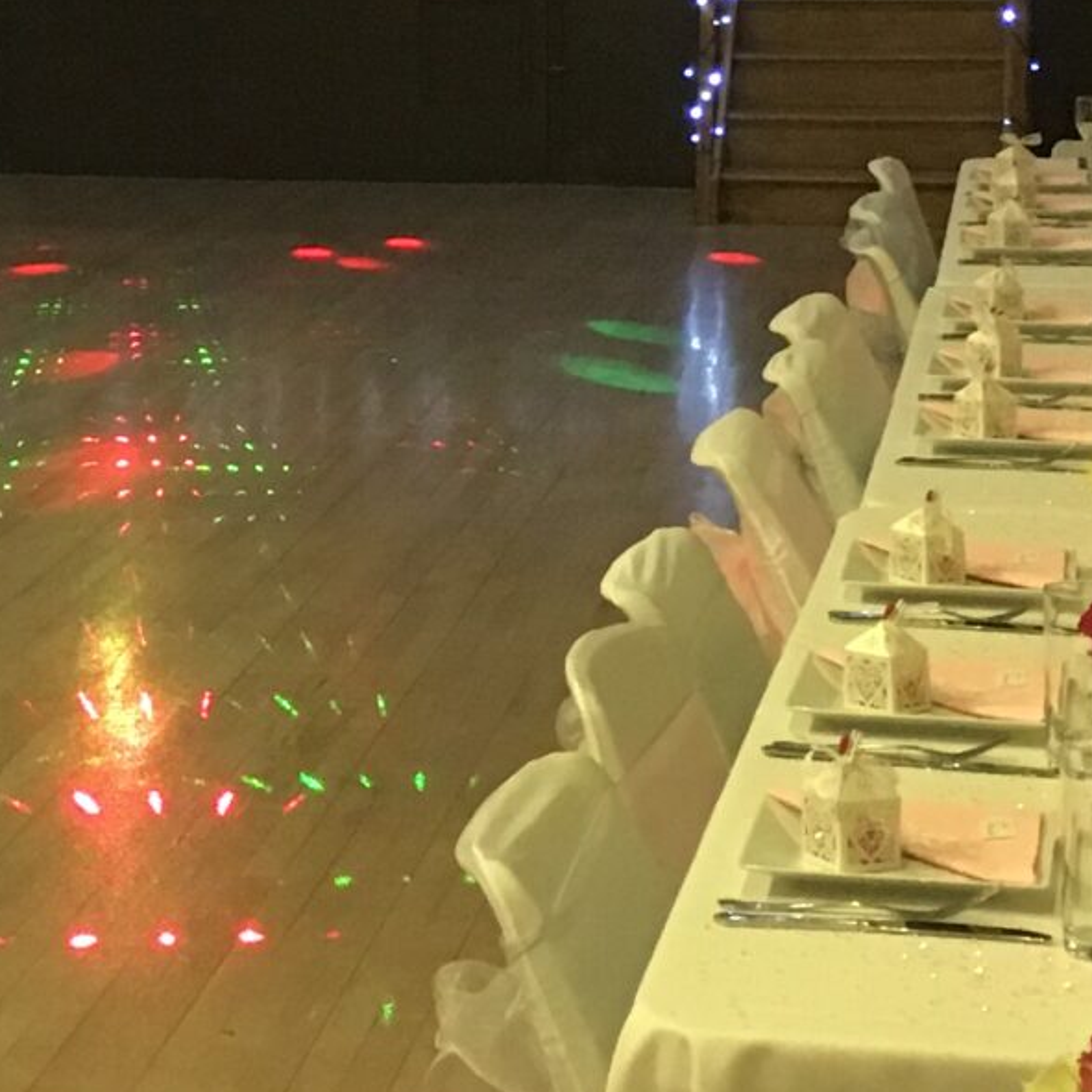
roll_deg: +1.9
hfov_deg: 15.3
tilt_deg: -4.3
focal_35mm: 111
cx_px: -72
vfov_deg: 15.4
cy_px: 20
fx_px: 3962
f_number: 2.2
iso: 200
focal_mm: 4.15
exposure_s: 1/17
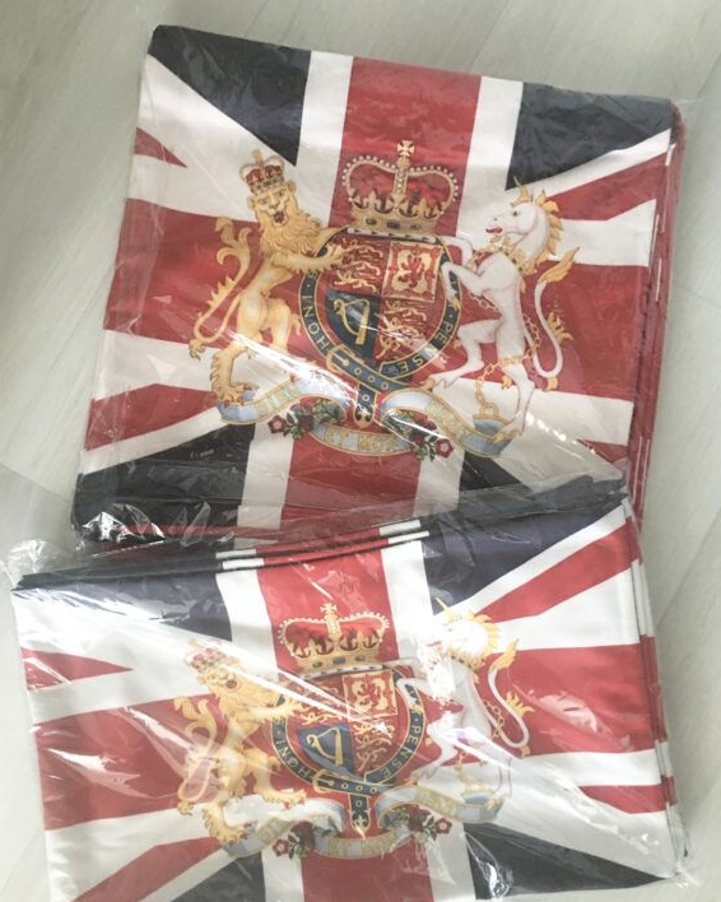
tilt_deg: -85.1
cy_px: 492
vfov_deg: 55.6
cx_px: 366
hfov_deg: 45.8
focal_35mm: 32
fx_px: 854
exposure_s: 1/10
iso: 100
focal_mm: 4.15
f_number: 2.2
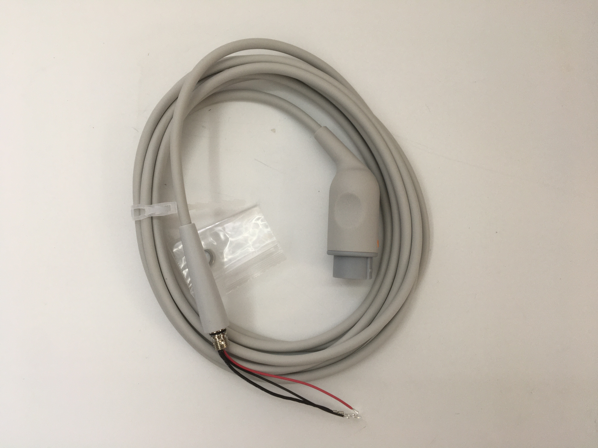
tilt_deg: -88.2
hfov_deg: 61.7
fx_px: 501
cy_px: 224
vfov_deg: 48.2
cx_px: 299
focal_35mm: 29
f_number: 2.2
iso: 32
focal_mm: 4.15
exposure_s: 1/50
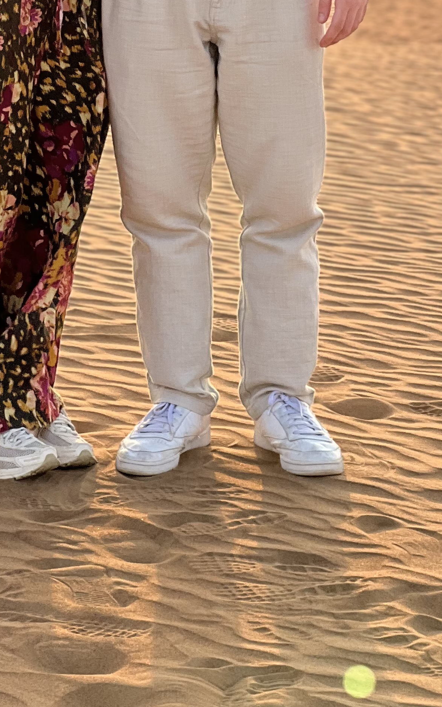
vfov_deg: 11.9
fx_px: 3353
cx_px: 226
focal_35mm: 174
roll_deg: -0.3
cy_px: -46
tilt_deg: -4.2
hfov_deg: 7.5
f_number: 2.8
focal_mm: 9
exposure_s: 1/298
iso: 32
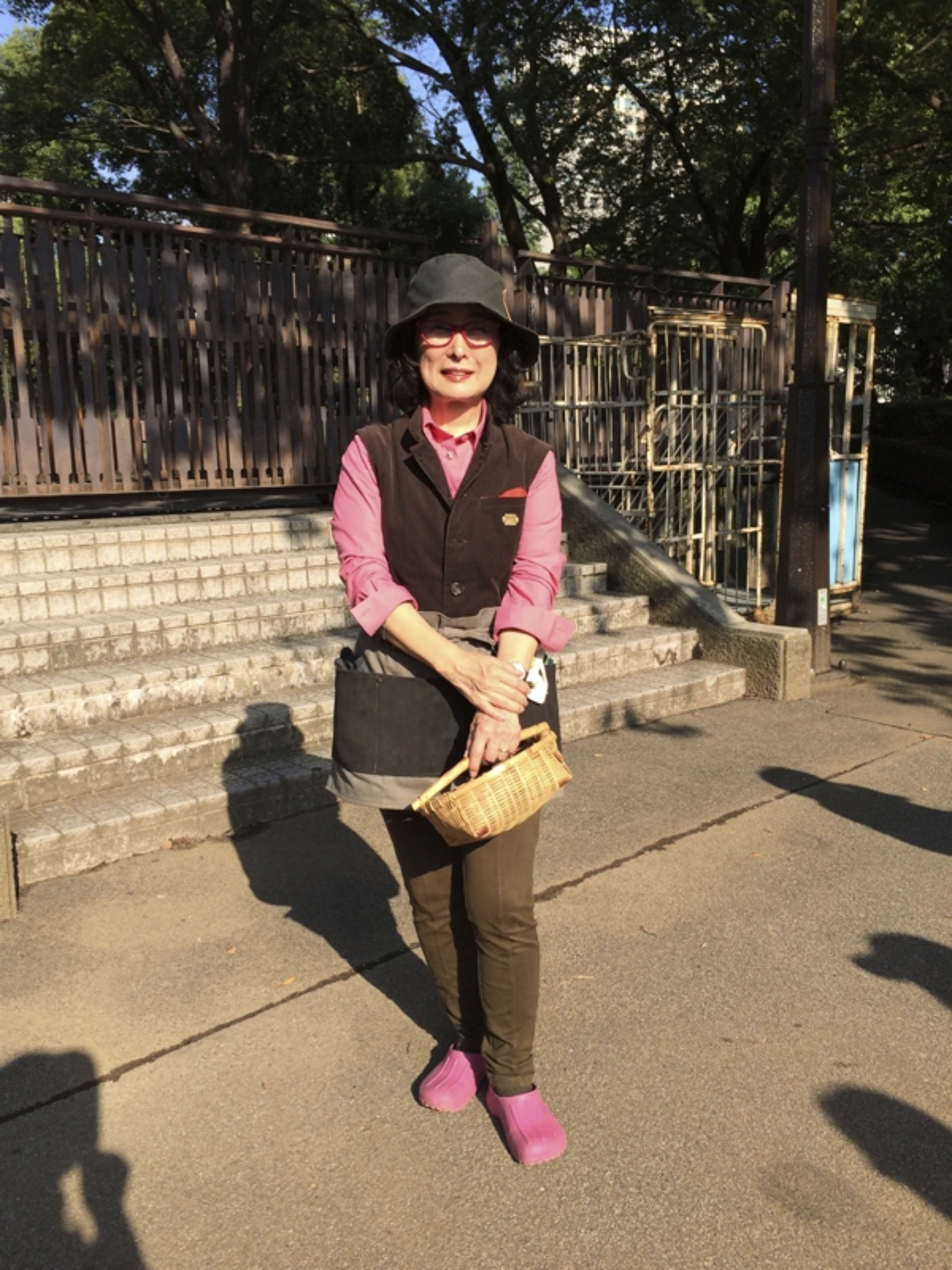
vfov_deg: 61.7
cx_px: 476
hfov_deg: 48.2
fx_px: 1063
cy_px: 635
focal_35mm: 29
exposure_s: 1/1109
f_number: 2.2
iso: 32
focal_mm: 4.15
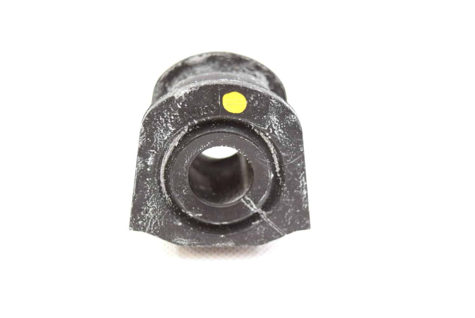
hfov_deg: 41.1
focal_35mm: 48
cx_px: 238
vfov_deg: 28.1
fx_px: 634
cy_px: 159
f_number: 4.5
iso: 400
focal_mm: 32
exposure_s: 1/80
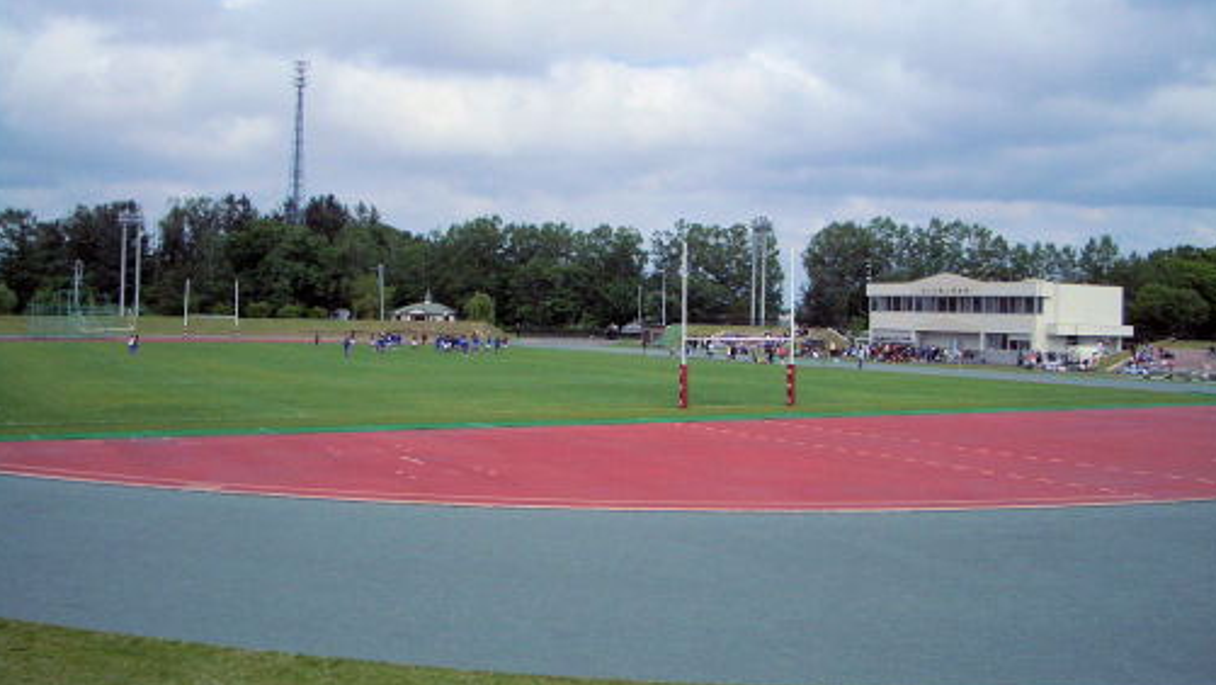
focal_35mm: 39
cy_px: 306
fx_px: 1258
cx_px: 609
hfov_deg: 51.6
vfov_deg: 30.4
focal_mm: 5.8
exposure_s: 1/1600
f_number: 4.3
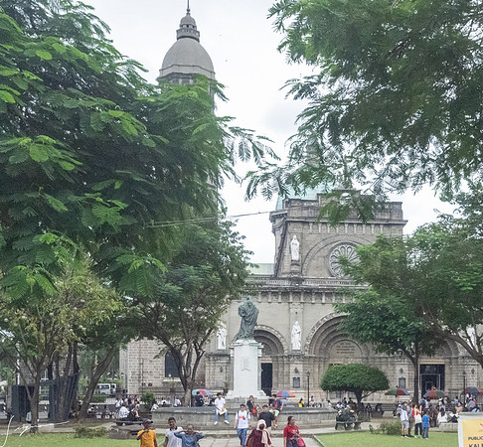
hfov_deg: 34.0
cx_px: 344
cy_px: 367
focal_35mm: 51
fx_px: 778
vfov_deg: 31.1
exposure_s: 1/500
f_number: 8
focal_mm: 24
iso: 8000
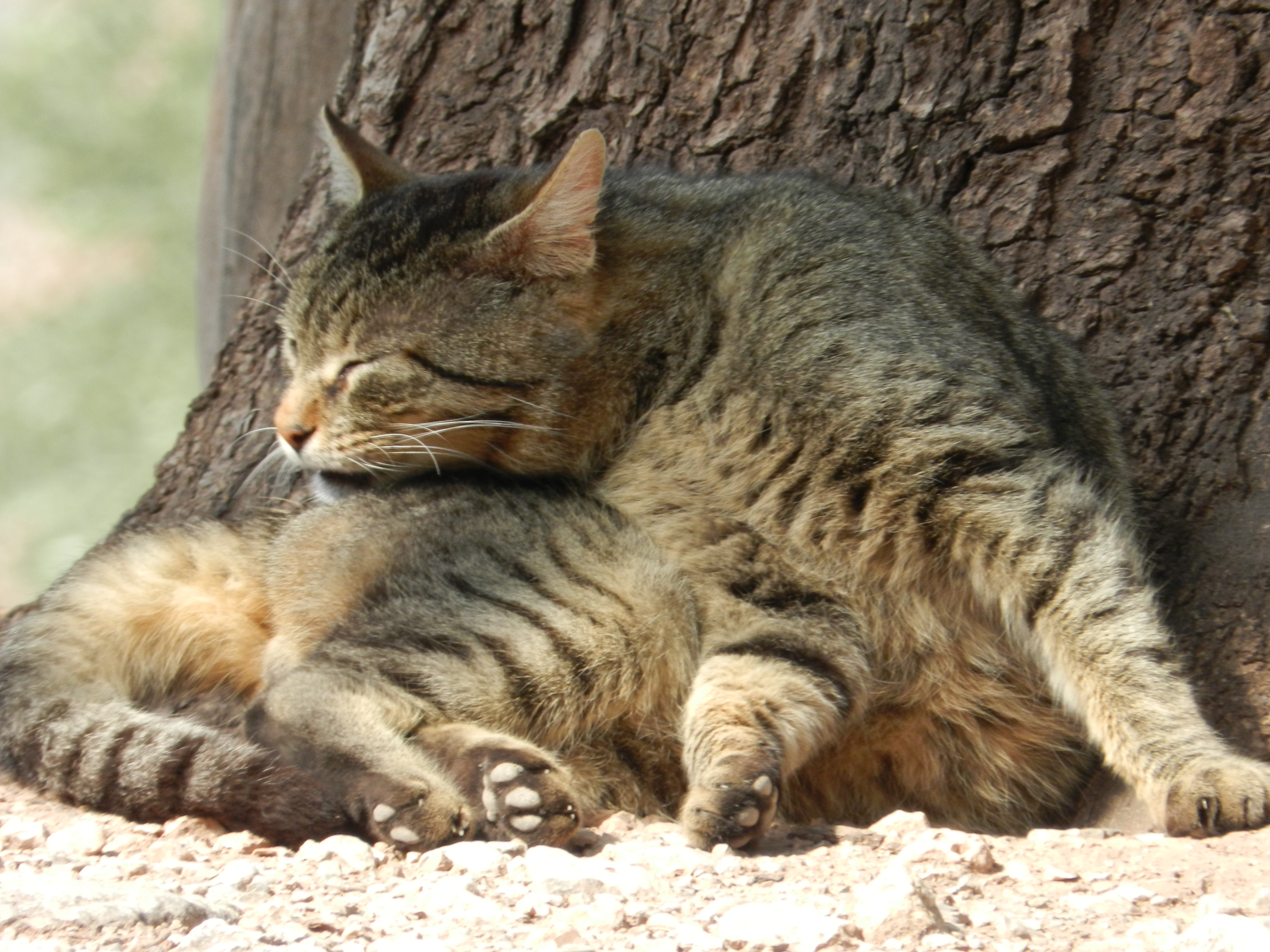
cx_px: 635
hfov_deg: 2.4
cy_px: 476
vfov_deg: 1.8
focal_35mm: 810
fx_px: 29717
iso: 200
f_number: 7.1
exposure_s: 1/125
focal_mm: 144
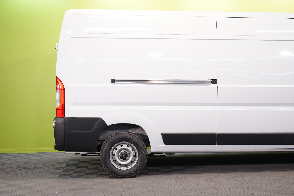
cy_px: 98
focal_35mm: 49
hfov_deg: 40.3
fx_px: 400
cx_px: 147
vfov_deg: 27.5
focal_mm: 49
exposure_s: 1/100
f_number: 4.5
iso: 1250
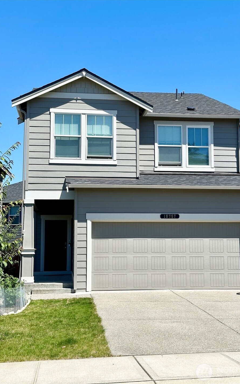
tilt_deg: +7.2
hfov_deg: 25.3
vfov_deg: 39.6
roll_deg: +0.0
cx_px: 133
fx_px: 534
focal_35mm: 51
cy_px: 192
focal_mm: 6.86
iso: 64
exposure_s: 1/4367
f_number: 1.78
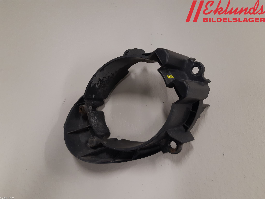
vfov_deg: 53.1
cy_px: 100
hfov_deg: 67.3
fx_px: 199
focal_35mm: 26
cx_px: 132
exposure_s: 1/50
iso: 100
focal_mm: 3.93
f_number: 1.7
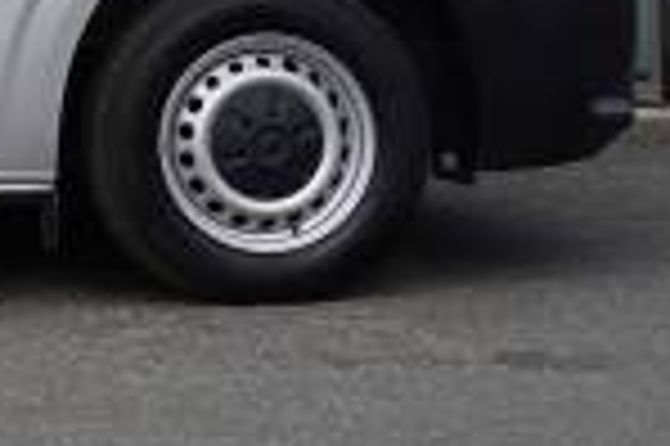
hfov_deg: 11.4
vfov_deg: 8.1
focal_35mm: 167
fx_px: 3105
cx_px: -571
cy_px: -189
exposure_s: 1/80
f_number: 6.3
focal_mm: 26
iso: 100
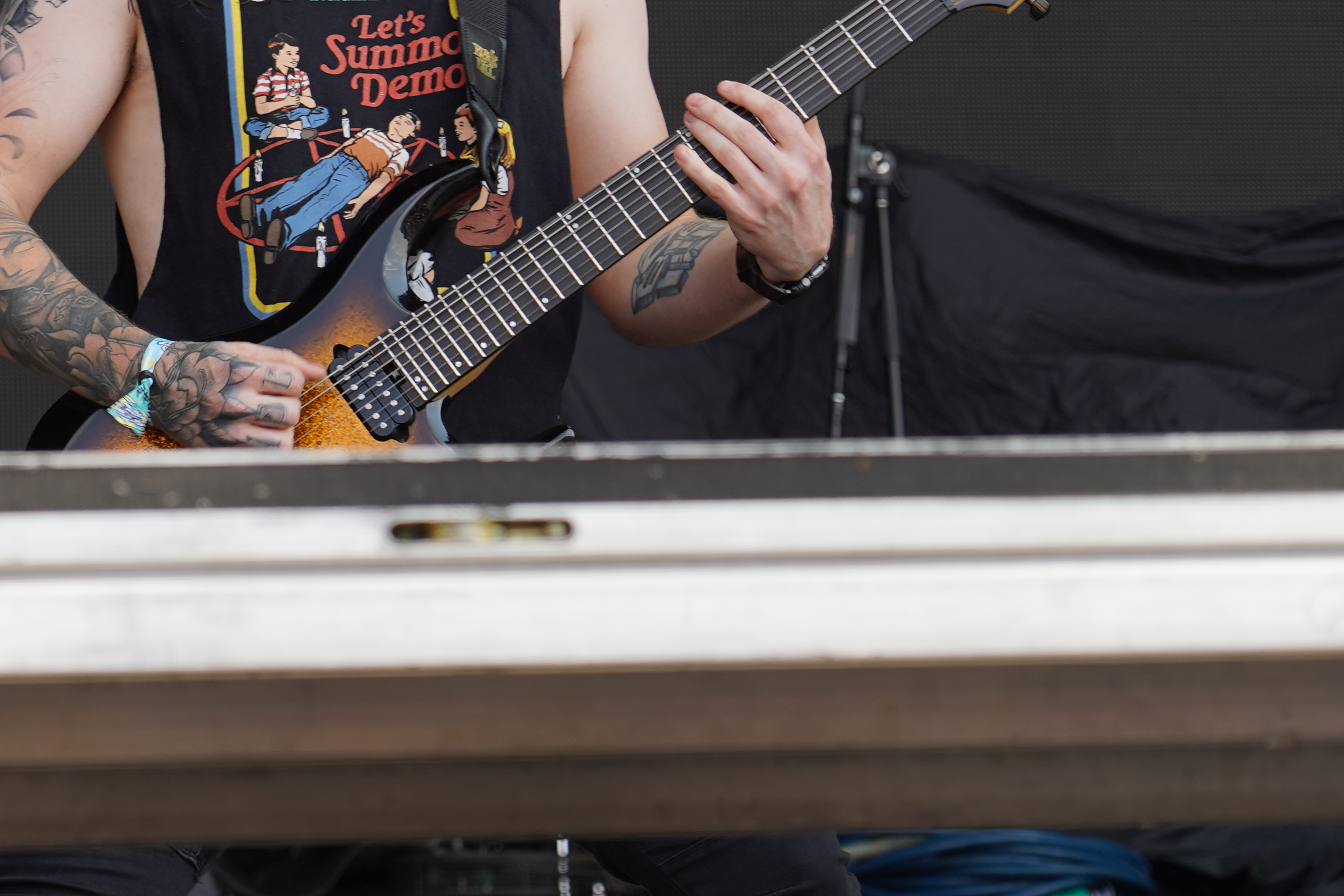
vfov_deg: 5.1
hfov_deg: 7.7
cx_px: 41
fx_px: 9967
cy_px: -148
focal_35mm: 267
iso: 100
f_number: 5
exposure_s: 1/200
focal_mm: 105
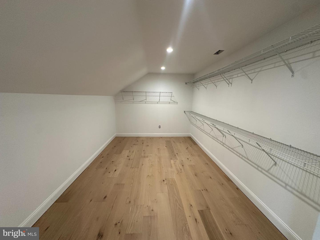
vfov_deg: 85.7
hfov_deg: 102.1
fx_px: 129
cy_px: 120
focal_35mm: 14
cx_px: 160
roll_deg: -1.1
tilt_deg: -9.3
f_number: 2.2
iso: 250
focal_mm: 2.22
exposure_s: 1/120
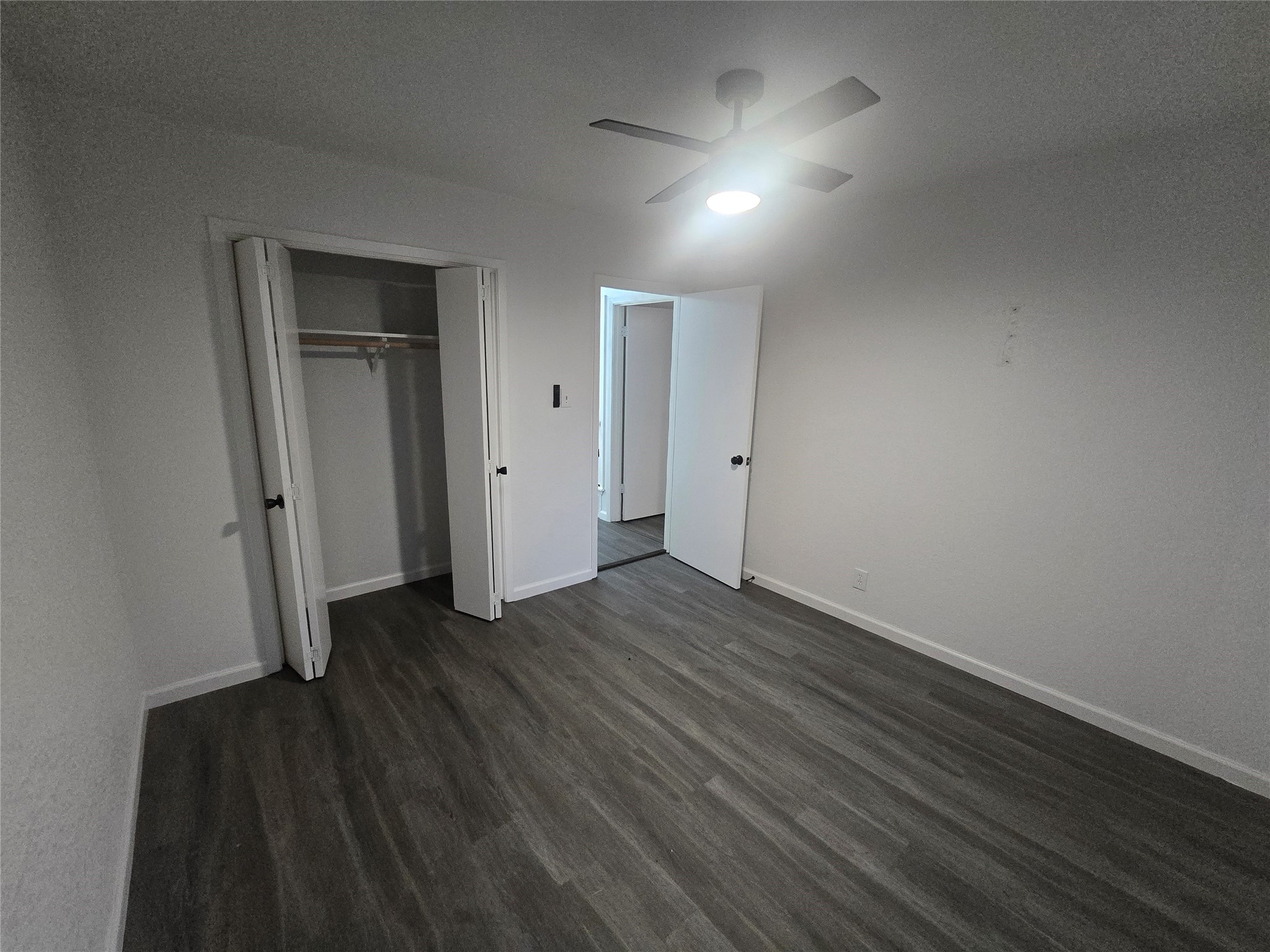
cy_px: 476
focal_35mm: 13
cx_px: 635
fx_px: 477
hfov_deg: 106.2
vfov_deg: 89.9
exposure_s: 1/60
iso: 1000
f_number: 2.2
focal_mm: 2.2
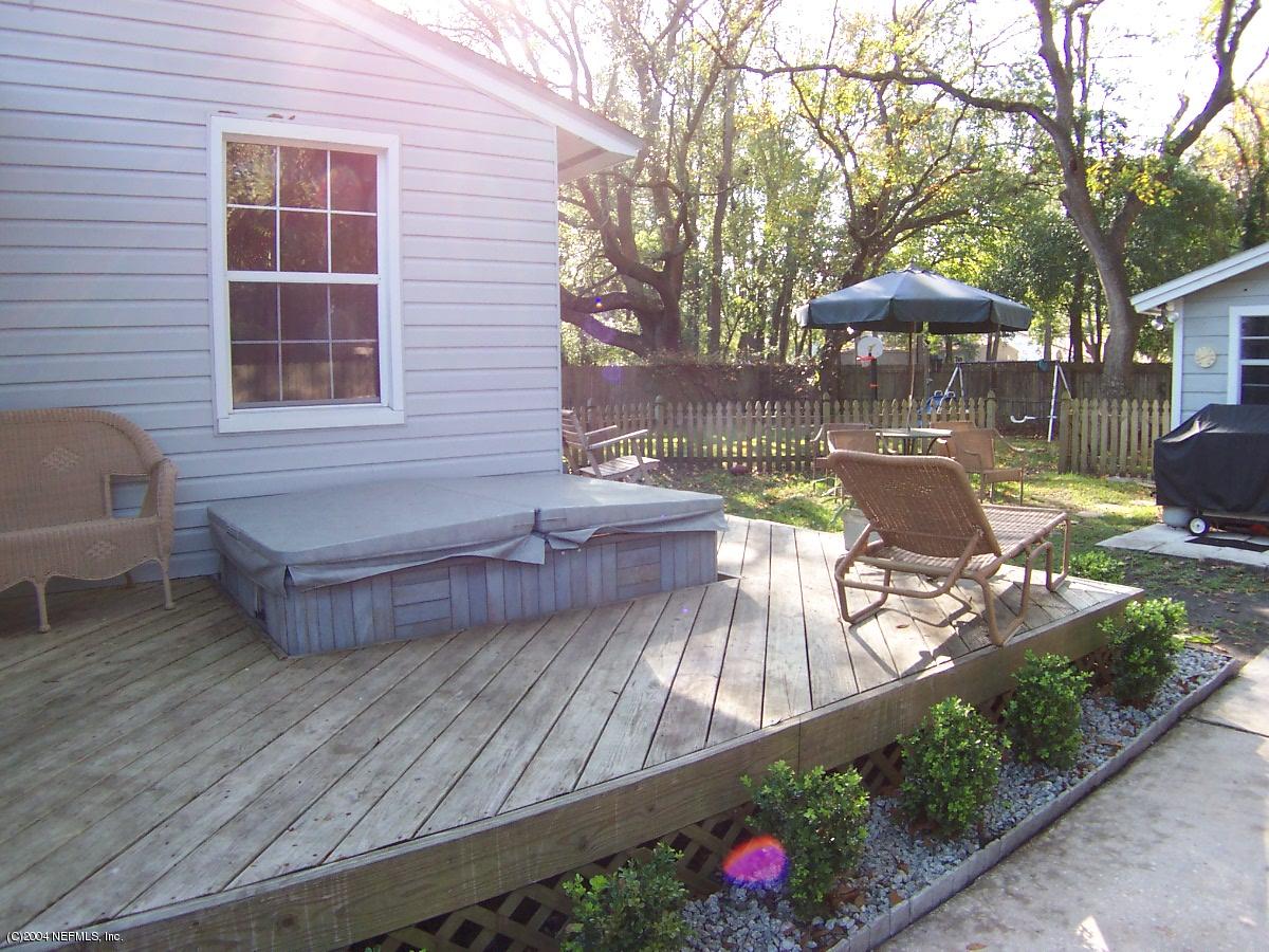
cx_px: 634
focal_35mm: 36
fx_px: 1320
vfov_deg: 39.7
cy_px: 476
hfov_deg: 51.4
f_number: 3.4
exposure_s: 1/90
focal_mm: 5.6
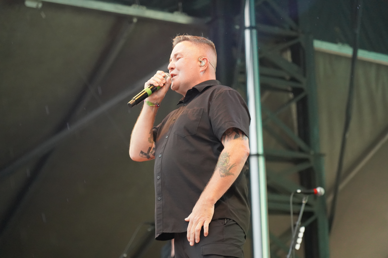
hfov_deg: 19.5
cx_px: 194
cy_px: 129
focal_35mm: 105
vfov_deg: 13.0
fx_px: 1132
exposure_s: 1/160
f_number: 4
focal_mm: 105
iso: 8000
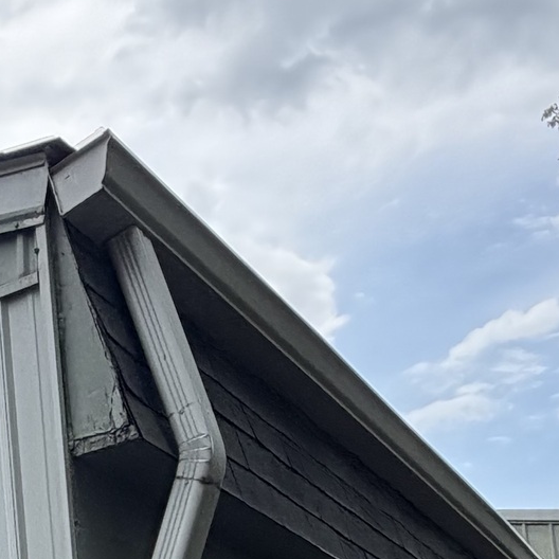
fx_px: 1315
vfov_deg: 21.0
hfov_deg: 21.2
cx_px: -215
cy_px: 793
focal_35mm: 72
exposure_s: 1/770
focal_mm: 2.22
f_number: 2.2
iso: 32
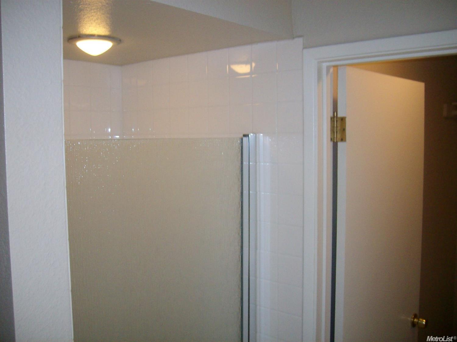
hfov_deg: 52.6
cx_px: 228
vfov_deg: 40.7
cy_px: 171
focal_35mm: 35
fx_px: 462
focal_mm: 5.8
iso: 200
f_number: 2.8
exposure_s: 1/40
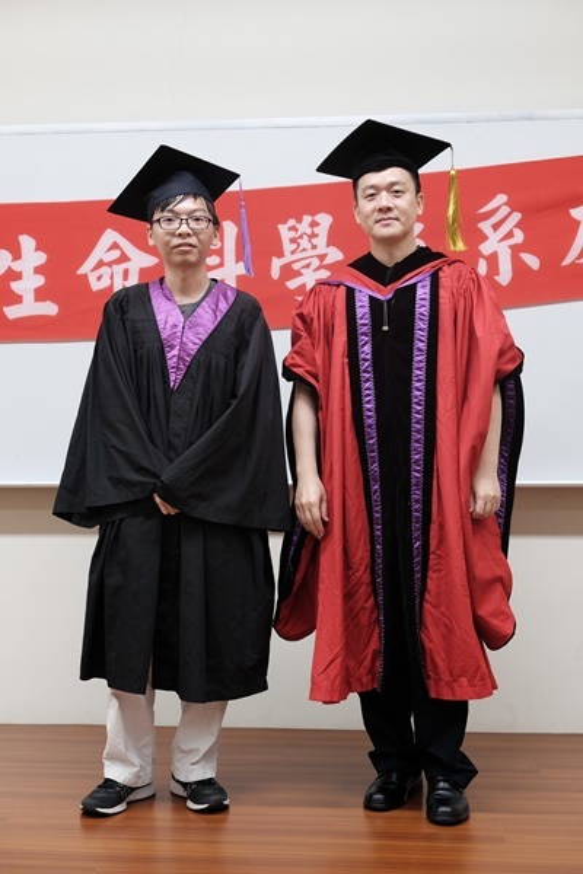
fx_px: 1093
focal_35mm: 45
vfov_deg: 43.6
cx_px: 292
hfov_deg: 29.9
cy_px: 437
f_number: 4
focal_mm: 30.2
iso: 1600
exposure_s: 1/140
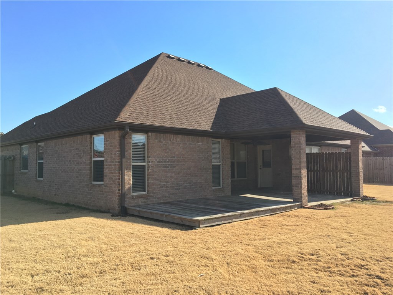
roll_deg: +0.7
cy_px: 148
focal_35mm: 29
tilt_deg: +3.0
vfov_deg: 48.2
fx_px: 329
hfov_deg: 61.7
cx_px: 196
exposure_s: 1/864
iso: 25
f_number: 2.2
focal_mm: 4.15
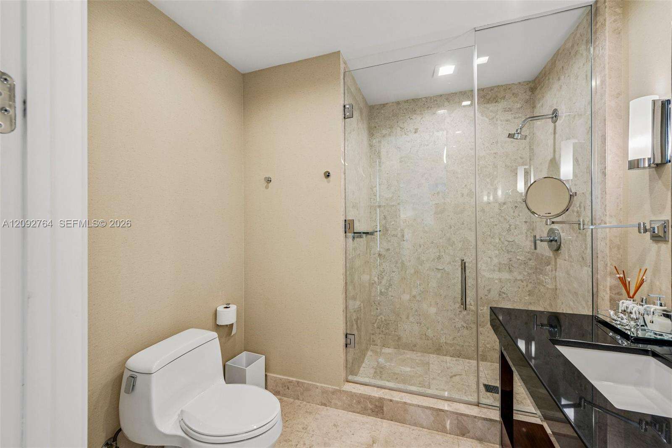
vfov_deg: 81.2
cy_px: 224
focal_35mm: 14
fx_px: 261
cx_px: 336
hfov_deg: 104.3
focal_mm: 14
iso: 200
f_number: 9
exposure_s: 1/6
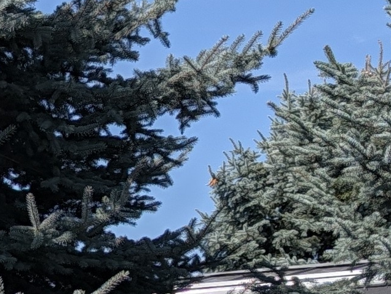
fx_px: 1741
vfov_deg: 9.2
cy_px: 517
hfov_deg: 10.1
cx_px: -709
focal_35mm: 154
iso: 25
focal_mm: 6.9
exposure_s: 1/3086
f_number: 1.68
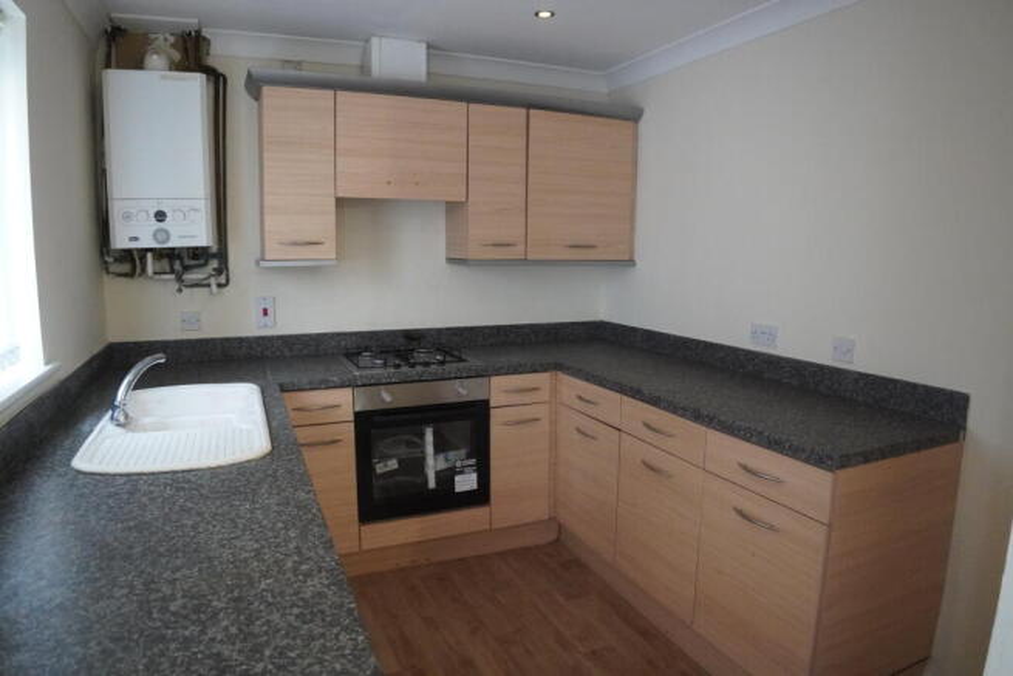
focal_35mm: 27
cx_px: 506
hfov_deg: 67.4
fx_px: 760
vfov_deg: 48.0
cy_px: 338
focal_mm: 18
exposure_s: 1/160
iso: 5000
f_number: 4
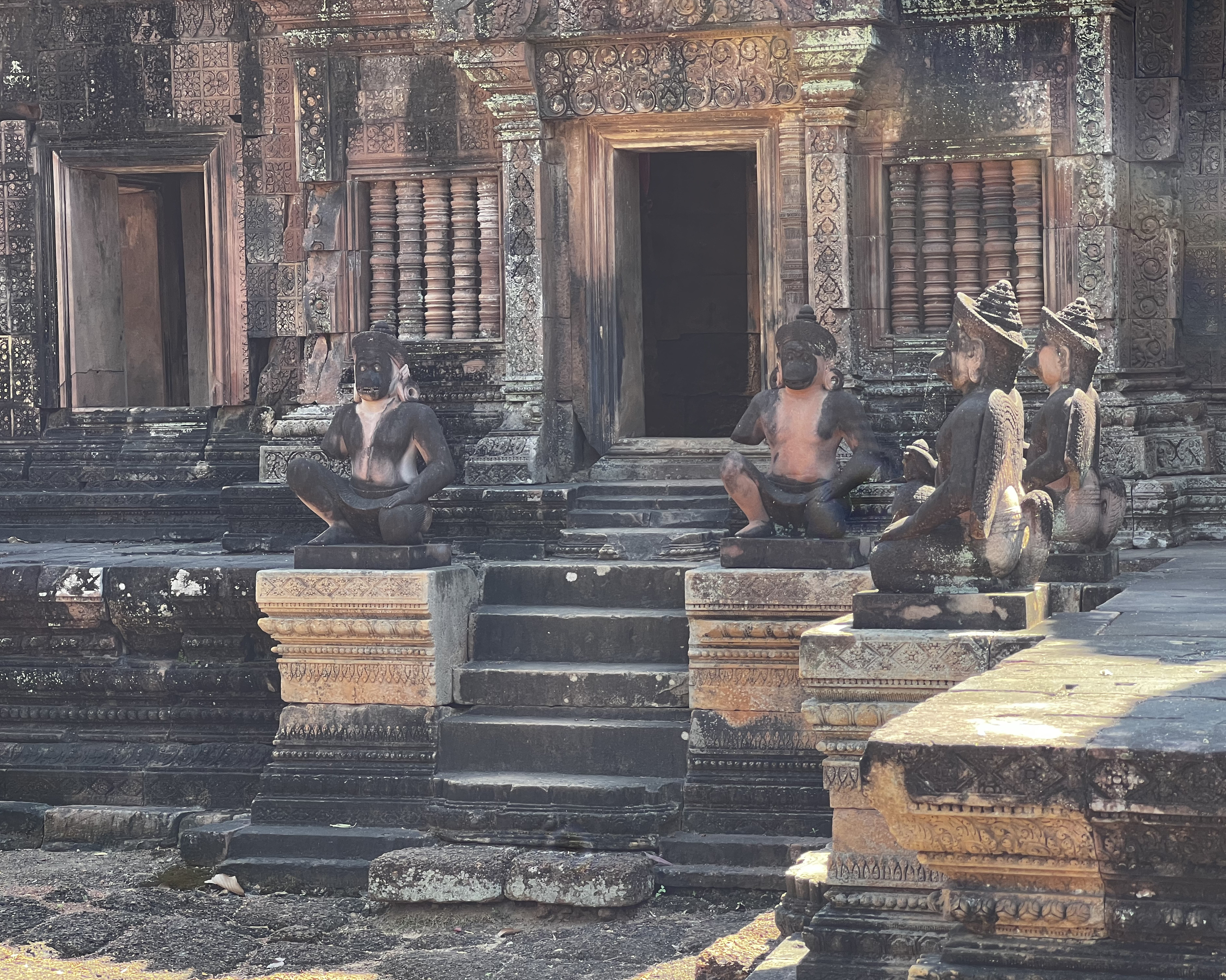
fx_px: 2939
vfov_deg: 18.9
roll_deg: +1.0
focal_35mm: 81
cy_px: 488
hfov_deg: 23.6
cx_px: 652
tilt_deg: -2.1
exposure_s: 1/99
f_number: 2.8
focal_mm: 9
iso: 80
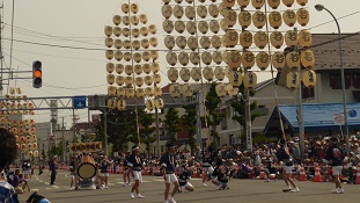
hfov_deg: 21.9
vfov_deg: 12.5
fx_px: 926
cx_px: 237
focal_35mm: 97
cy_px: 70
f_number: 13
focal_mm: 10.7
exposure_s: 1/200
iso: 100
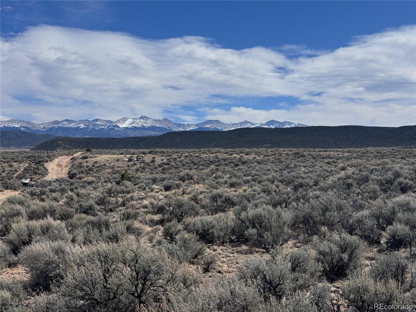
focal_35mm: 48
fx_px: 577
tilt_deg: -0.1
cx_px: 208
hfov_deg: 39.7
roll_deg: -0.2
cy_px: 156
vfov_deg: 30.3
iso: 64
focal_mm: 6.76
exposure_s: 1/9009
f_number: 1.78
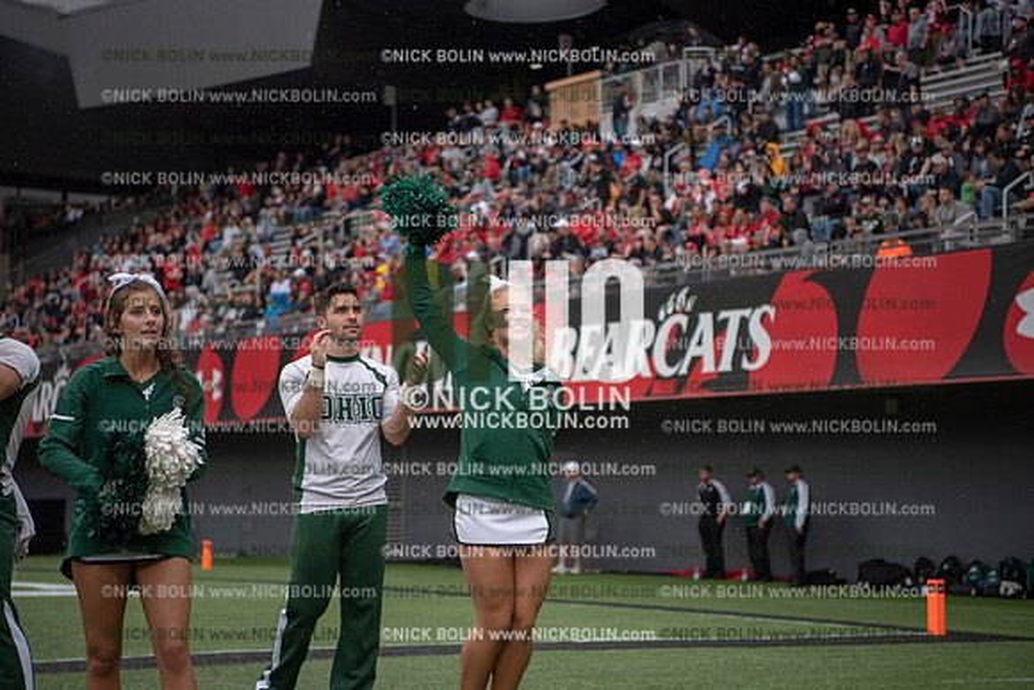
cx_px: 517
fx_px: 2011
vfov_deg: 19.5
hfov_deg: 28.8
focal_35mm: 70
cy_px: 345
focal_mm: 70
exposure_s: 1/1000
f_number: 2.8
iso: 250
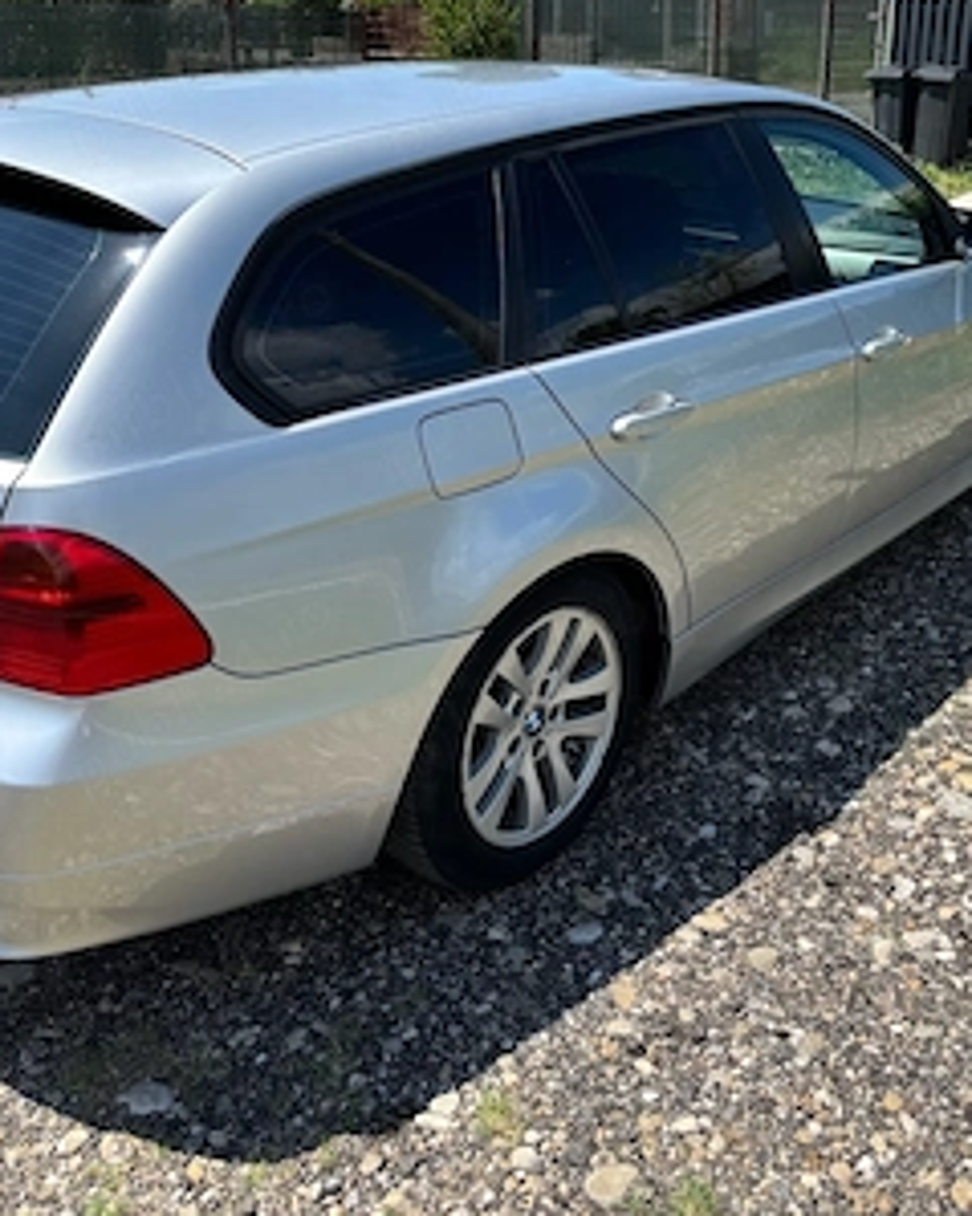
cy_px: 427
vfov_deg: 52.1
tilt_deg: -18.7
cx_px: 598
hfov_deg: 43.1
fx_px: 1223
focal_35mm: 34
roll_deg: -1.0
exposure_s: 1/2242
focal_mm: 5.96
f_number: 1.6
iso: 50
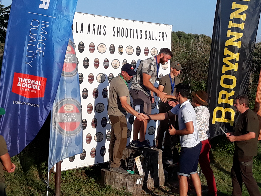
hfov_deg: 65.3
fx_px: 204
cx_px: 130
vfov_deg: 51.4
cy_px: 98
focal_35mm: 27
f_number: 1.7
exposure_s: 1/1812
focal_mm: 3.71
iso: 40
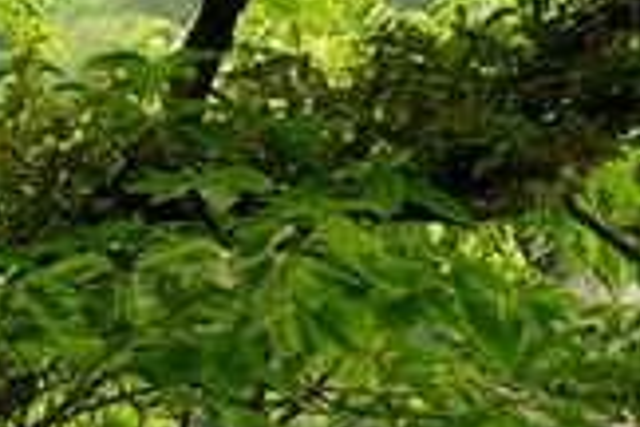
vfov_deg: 3.3
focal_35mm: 416
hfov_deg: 4.9
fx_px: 7395
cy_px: 271
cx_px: -367
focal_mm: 56
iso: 200
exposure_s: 1/100
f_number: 4.5
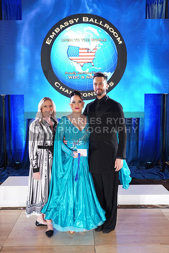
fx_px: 260
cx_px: 84
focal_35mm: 37
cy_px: 126
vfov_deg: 51.9
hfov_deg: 36.0
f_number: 4
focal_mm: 37
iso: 2500
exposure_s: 1/200
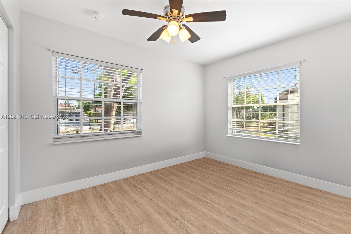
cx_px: 176
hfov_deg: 100.4
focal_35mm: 15
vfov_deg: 77.3
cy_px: 117
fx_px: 146
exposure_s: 1/2
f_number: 9
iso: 100
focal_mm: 10
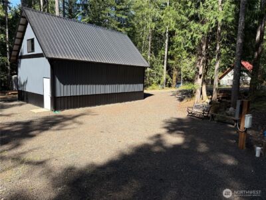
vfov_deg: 56.8
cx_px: 133
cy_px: 100
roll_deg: -1.6
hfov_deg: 71.6
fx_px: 184
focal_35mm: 24
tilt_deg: -8.3
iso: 80
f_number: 1.78
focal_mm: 6.76
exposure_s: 1/1410
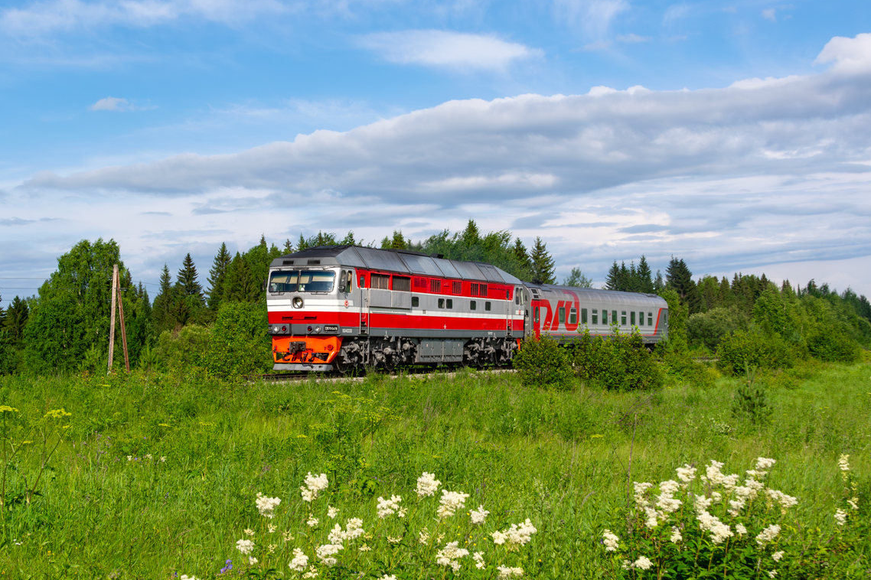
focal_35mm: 48
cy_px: 255
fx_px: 1161
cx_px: 388
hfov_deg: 41.1
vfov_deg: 28.0
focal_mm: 26
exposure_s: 1/500
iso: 200
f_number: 9
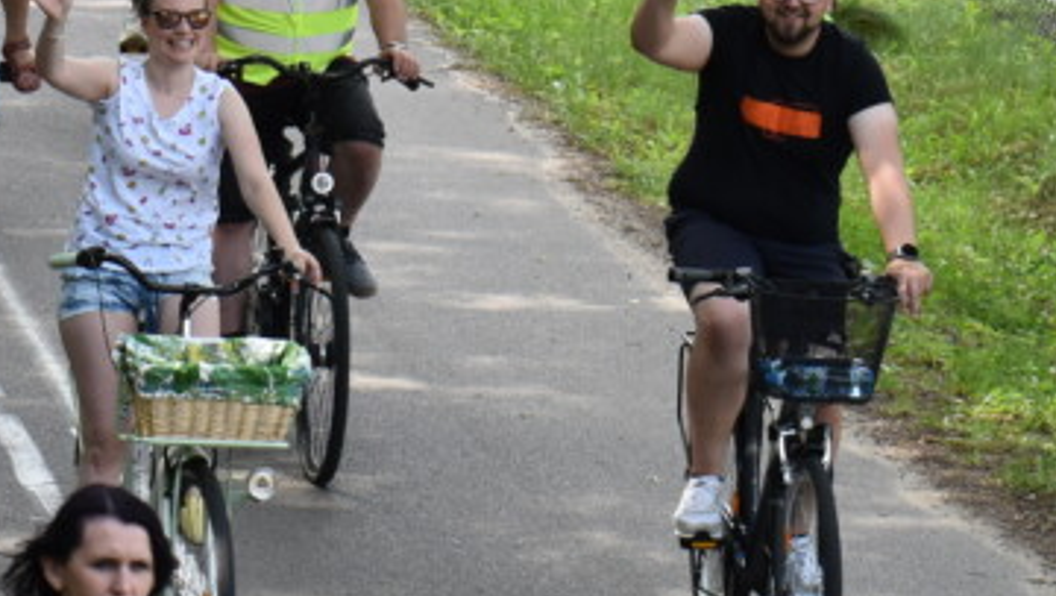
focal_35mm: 288
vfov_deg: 4.2
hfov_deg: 7.5
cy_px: 346
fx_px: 8062
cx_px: 311
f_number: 8
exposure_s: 1/250
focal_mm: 55
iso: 400
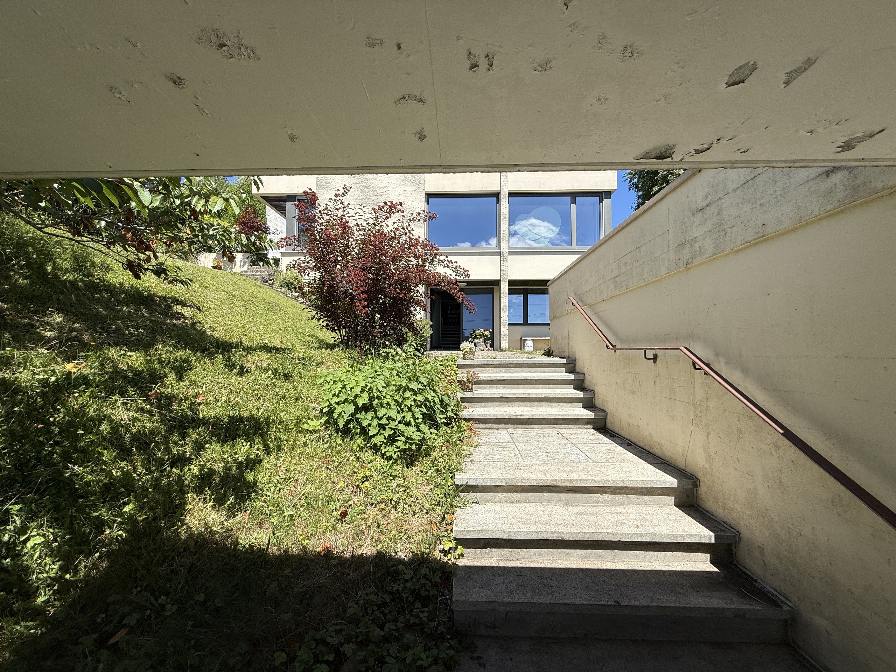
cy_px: 336
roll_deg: -0.3
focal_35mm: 14
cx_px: 448
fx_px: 362
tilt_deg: +3.8
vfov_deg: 85.7
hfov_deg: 102.1
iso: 50
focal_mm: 2.22
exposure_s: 1/1795
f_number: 2.2
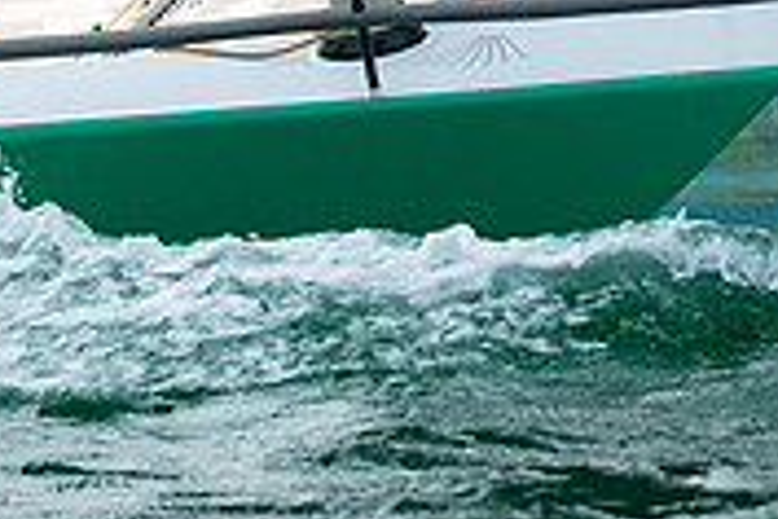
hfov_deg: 5.6
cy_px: -253
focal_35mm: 367
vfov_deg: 3.7
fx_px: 7931
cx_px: 1068
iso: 250
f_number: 5
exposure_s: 1/1600
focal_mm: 112
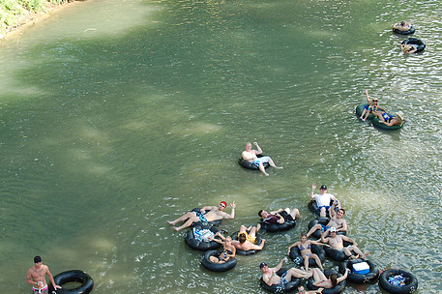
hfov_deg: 30.2
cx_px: 250
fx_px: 818
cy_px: 154
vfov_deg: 20.4
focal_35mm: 67
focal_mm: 35
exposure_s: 1/200
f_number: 7.1
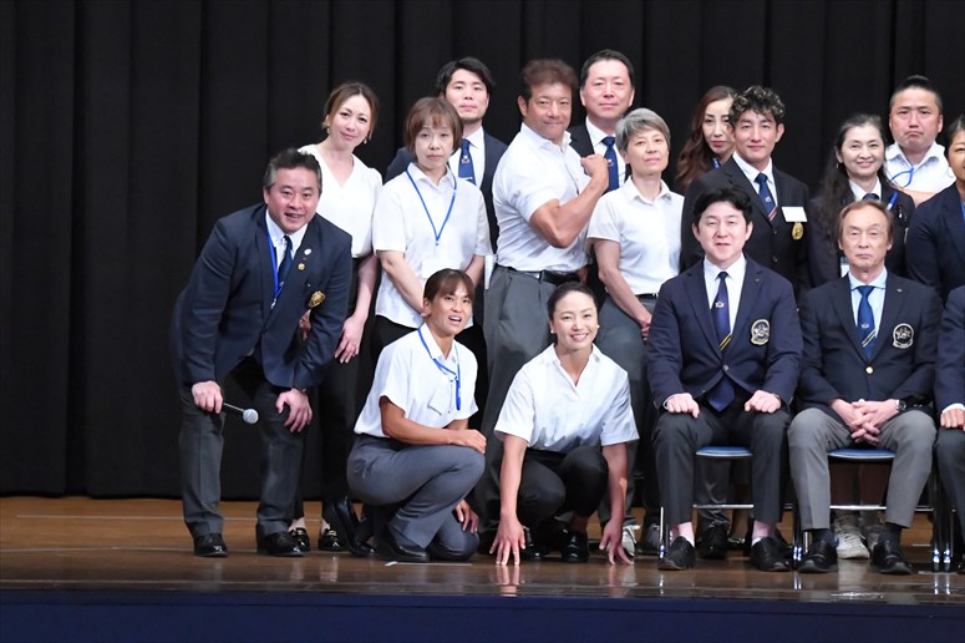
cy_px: 322
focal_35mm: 202
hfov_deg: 10.2
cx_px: 482
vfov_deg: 6.8
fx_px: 5412
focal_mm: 135
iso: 8000
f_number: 5.6
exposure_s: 1/400
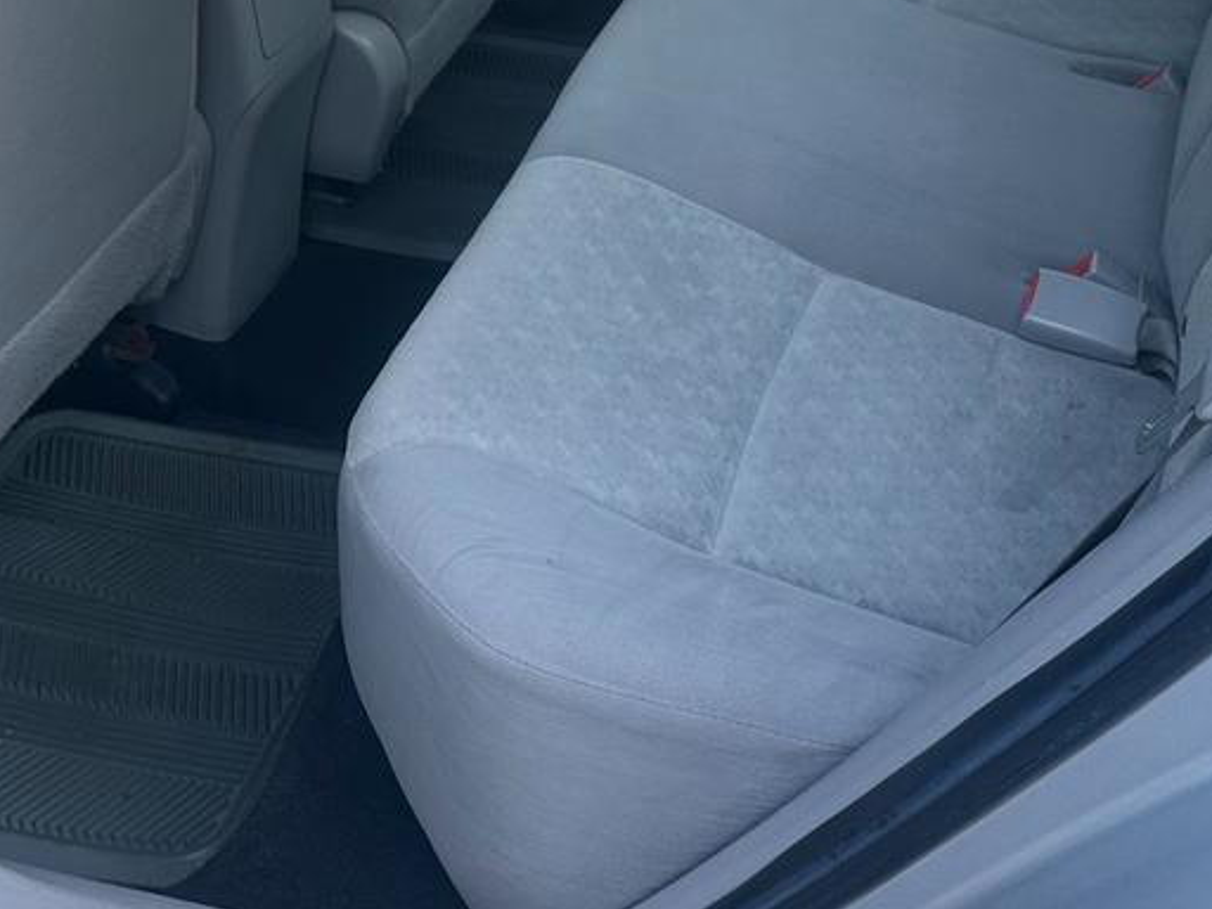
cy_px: 114
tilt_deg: -24.5
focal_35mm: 60
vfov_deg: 23.8
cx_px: 698
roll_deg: -2.3
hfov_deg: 32.1
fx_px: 2101
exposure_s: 1/121
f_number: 1.78
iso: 80
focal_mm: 6.86
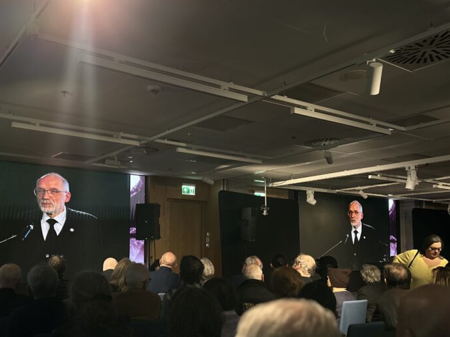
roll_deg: -0.3
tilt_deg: +4.3
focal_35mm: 36
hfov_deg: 51.2
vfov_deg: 39.4
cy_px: 211
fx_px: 468
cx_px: 192
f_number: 1.78
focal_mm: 6.86
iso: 500
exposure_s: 1/60
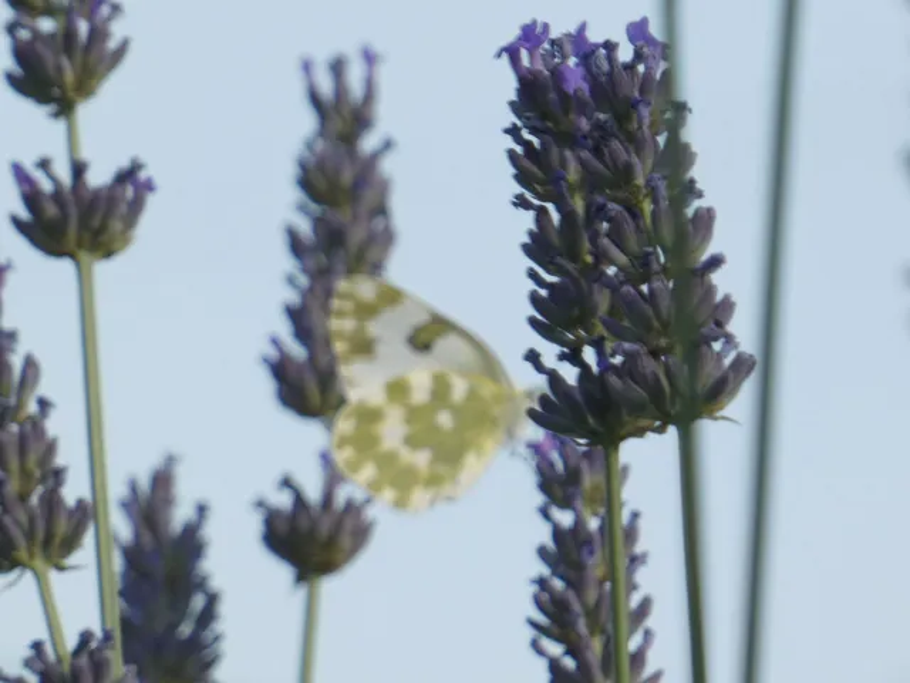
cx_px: 455
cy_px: 342
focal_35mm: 515
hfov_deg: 3.8
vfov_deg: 2.9
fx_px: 13539
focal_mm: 92.3
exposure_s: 1/200
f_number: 5.6
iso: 80
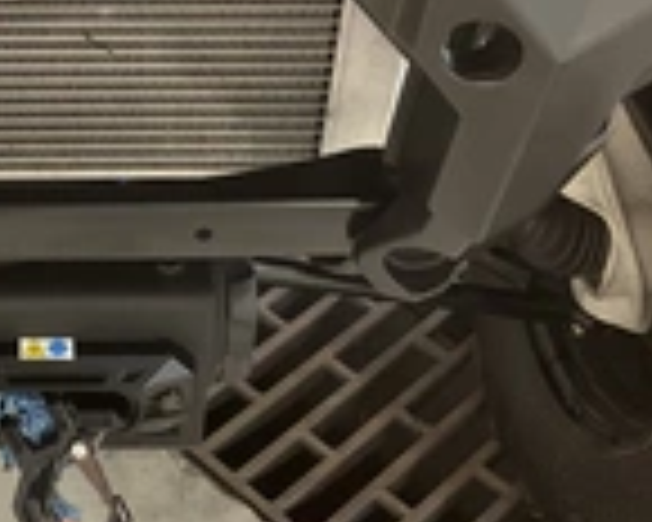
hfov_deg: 23.7
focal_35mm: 78
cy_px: 166
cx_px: 45
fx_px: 1505
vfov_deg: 19.6
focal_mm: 3
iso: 125
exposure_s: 1/60
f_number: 1.8
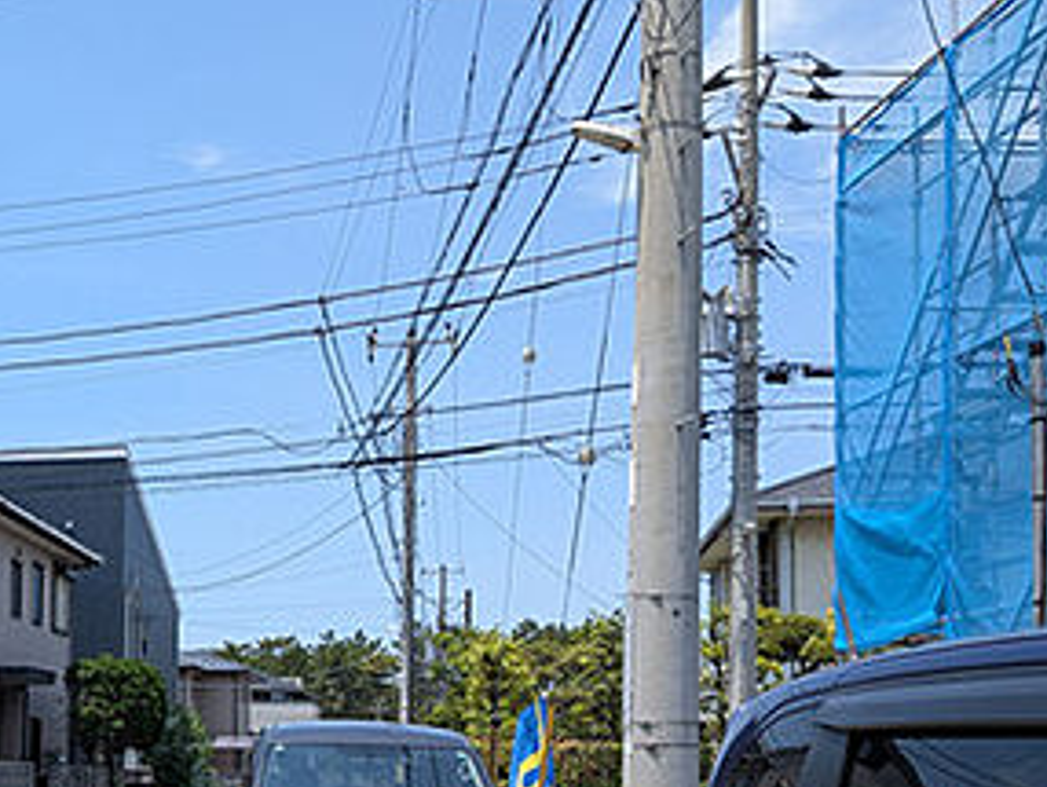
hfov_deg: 33.8
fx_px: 1574
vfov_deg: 27.2
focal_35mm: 52
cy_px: 697
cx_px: 18
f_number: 1.7
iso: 29
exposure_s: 1/1242
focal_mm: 4.53
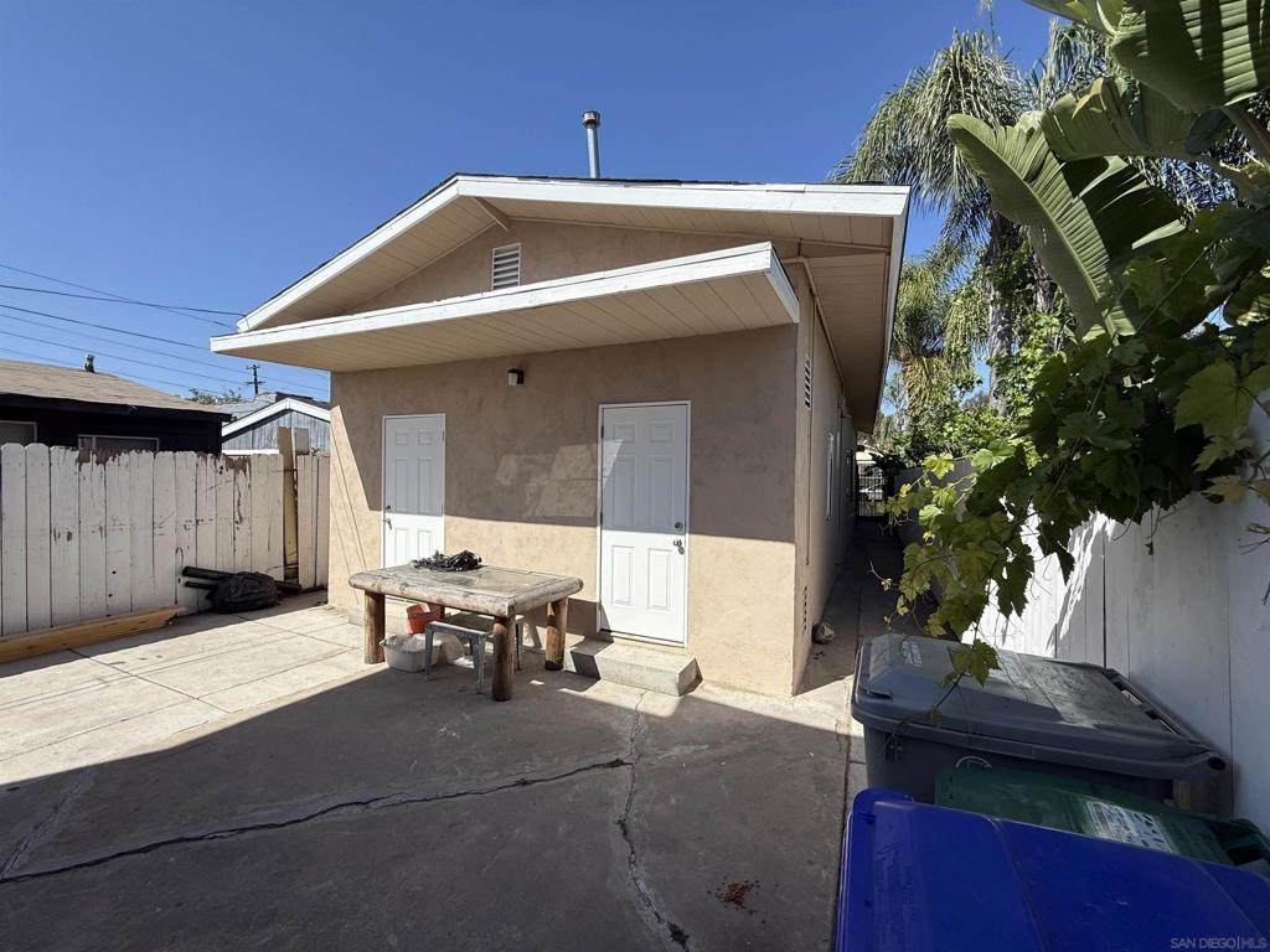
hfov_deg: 102.1
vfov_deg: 85.7
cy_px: 476
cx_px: 635
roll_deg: -1.4
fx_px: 514
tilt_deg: +0.5
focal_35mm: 14
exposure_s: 1/2092
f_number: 2.2
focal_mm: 2.22
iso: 50
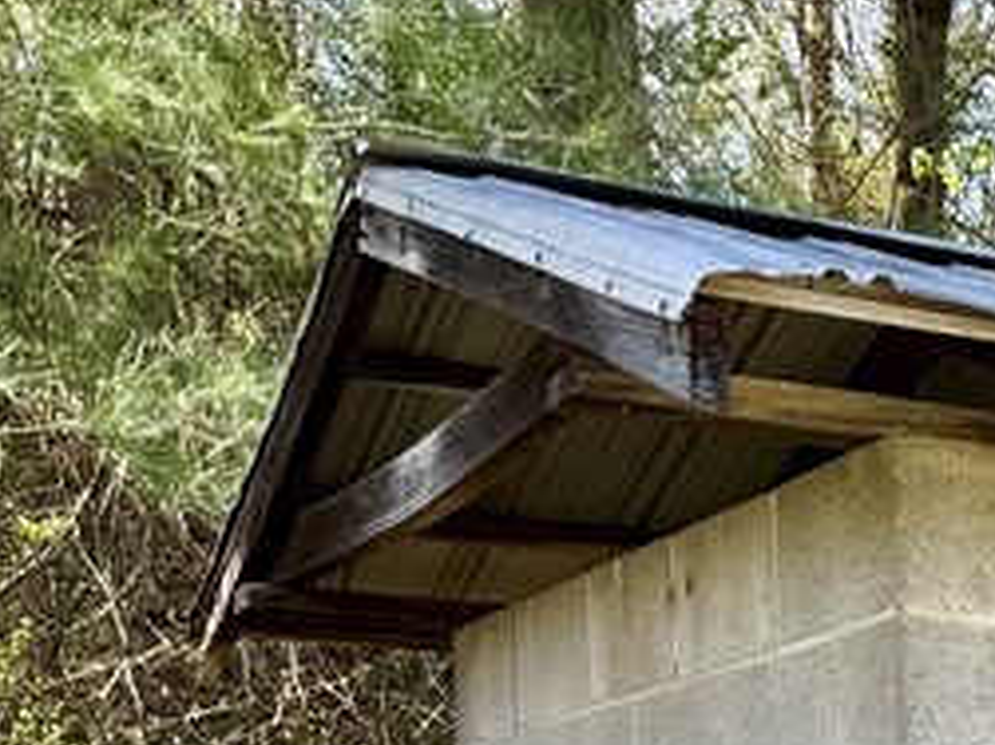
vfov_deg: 14.0
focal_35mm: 98
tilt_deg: -1.9
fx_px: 2816
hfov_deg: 16.0
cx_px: 1954
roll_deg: +0.3
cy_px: 1181
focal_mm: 6.76
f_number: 1.78
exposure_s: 1/494
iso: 80
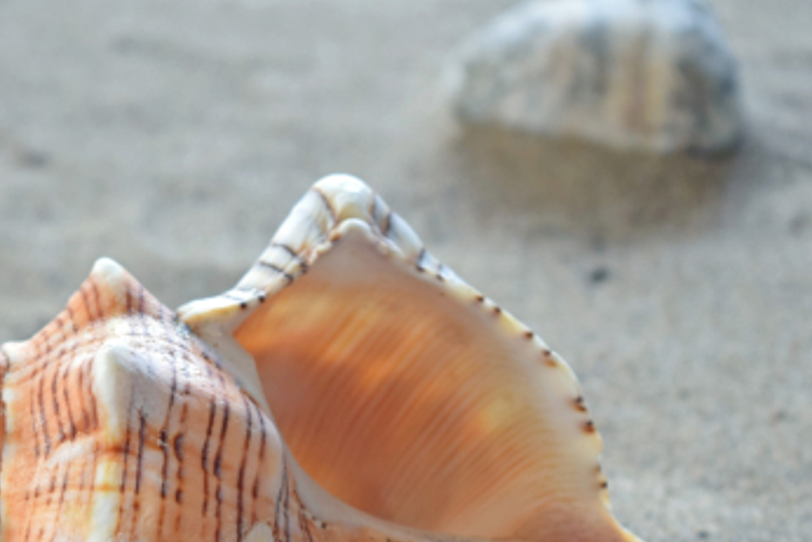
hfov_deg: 14.3
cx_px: 232
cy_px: 439
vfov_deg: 9.6
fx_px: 3224
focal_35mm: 143
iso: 320
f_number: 5.6
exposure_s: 1/30
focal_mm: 55
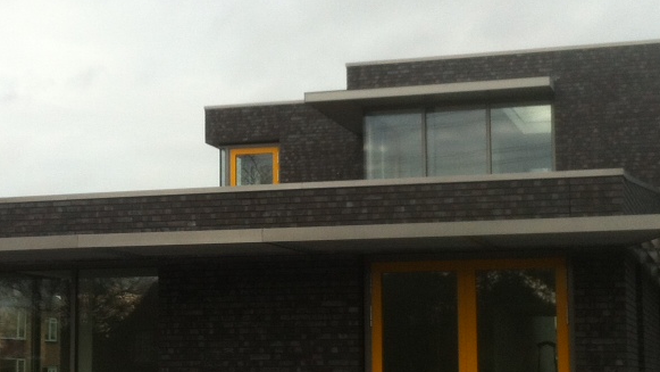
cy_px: 246
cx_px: 261
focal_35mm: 85
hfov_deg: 25.0
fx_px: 1488
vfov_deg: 14.2
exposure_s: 1/495
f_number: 2.8
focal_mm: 3.85
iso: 80
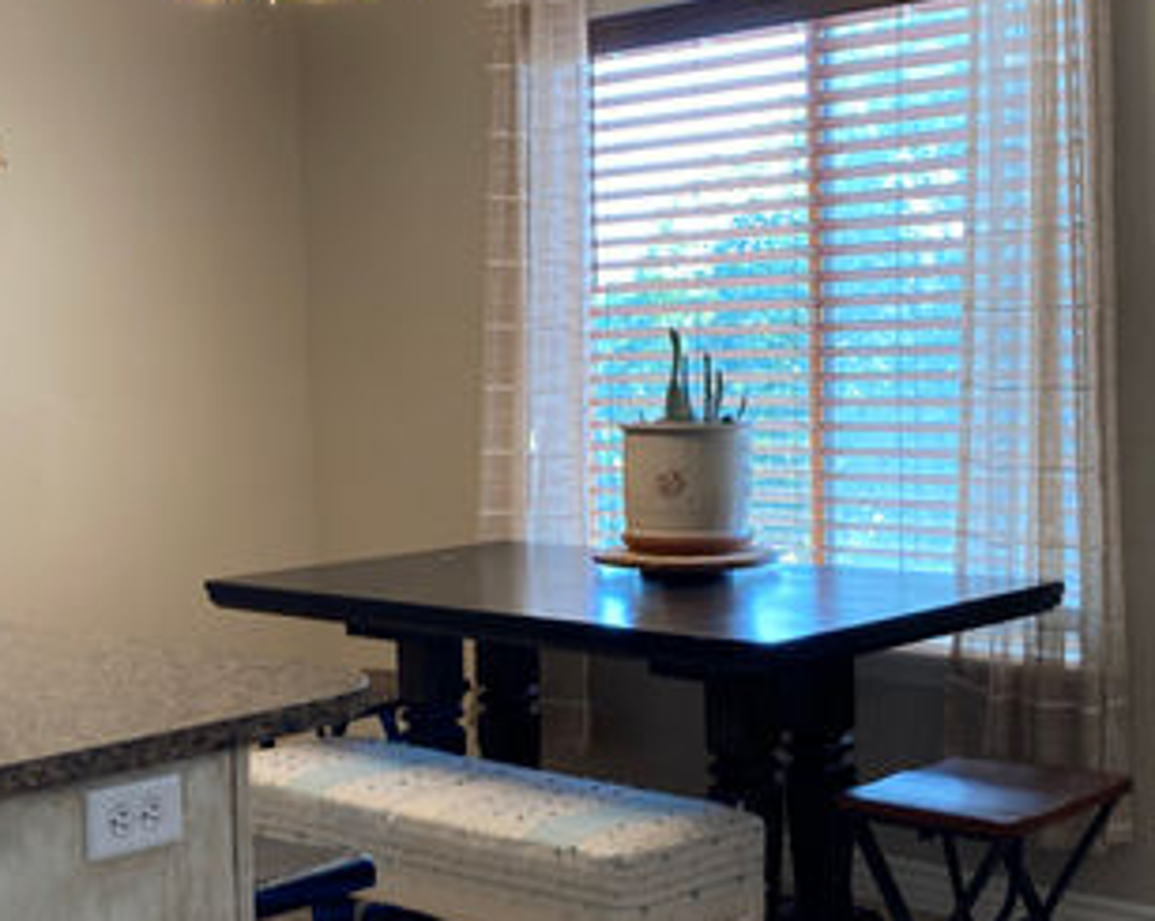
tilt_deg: -5.8
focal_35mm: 57
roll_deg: +2.1
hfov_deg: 33.0
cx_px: 493
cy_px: 485
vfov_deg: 26.6
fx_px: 1947
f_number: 1.8
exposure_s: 1/60
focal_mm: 3.99
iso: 50
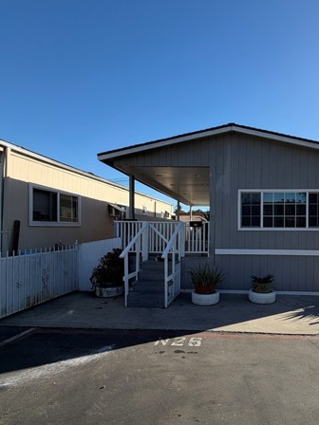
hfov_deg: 63.3
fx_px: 246
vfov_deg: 81.5
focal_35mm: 20
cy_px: 233
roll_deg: -0.3
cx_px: 226
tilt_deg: -0.8
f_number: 2.2
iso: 32
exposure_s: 1/770
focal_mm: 2.22
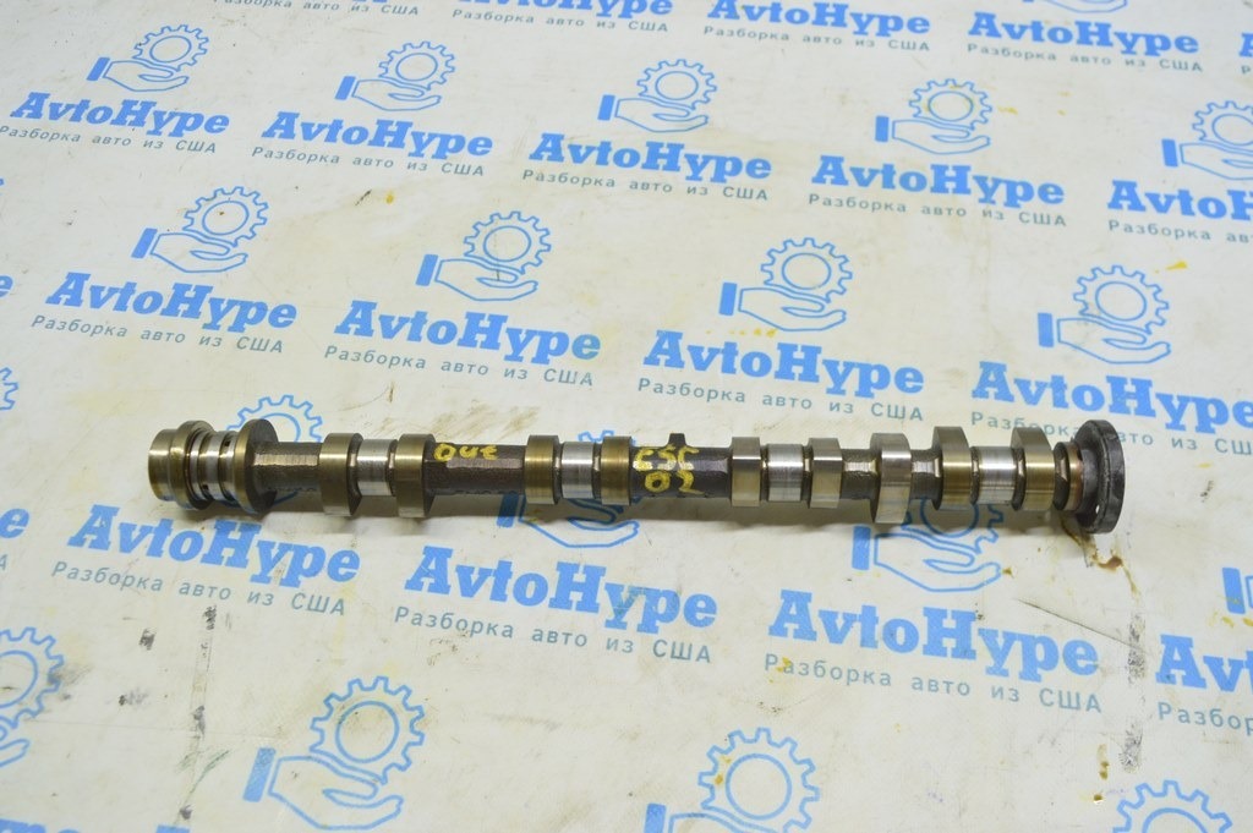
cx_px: 626
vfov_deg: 39.9
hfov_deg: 57.3
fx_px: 1148
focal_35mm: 33
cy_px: 416
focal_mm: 22
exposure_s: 1/20
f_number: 5.6
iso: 400
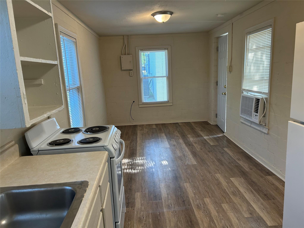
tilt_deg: -10.7
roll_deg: +2.2
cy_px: 114
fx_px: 228
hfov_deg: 67.3
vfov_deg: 53.1
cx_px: 152
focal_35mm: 26
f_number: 1.5
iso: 100
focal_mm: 5.7
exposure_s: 1/120
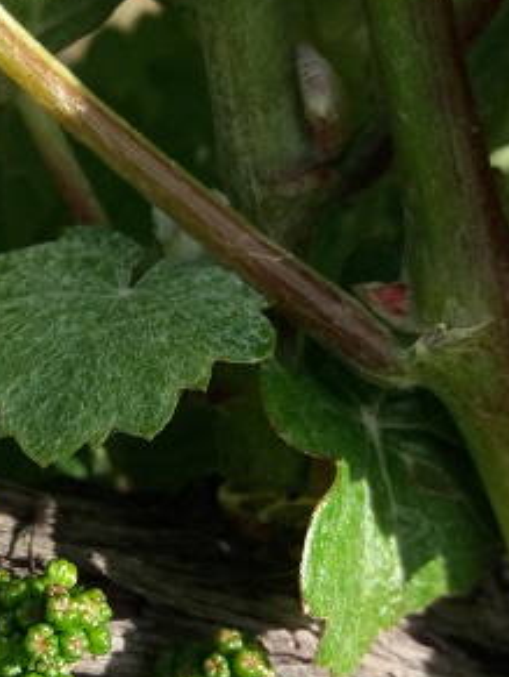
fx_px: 1252
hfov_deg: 22.1
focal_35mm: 64
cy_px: 312
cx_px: -7
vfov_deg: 30.2
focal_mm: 3.7
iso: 64
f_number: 1.9
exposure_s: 1/616
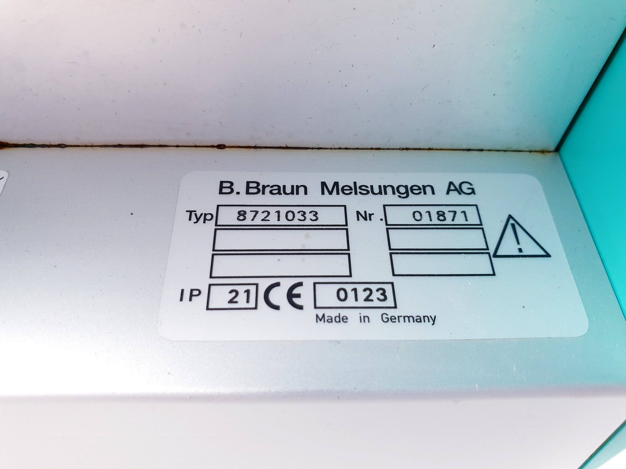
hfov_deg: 67.3
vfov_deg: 53.1
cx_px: 313
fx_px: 470
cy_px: 234
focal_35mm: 26
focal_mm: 4.3
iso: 320
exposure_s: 1/50
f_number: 2.4
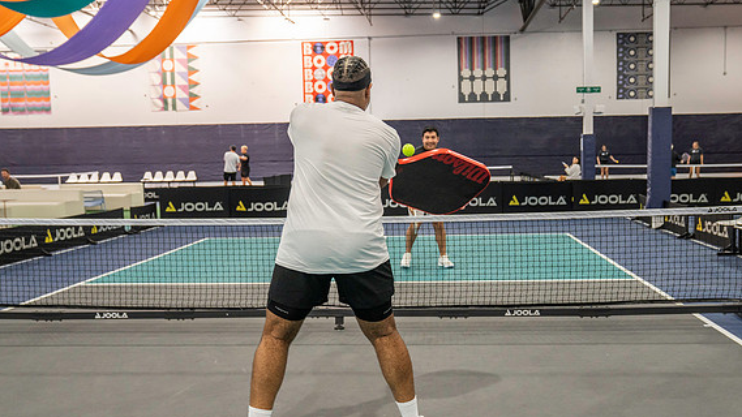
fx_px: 748
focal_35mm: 38
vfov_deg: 31.2
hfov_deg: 52.7
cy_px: 229
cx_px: 406
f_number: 4
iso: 2000
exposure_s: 1/320
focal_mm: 32
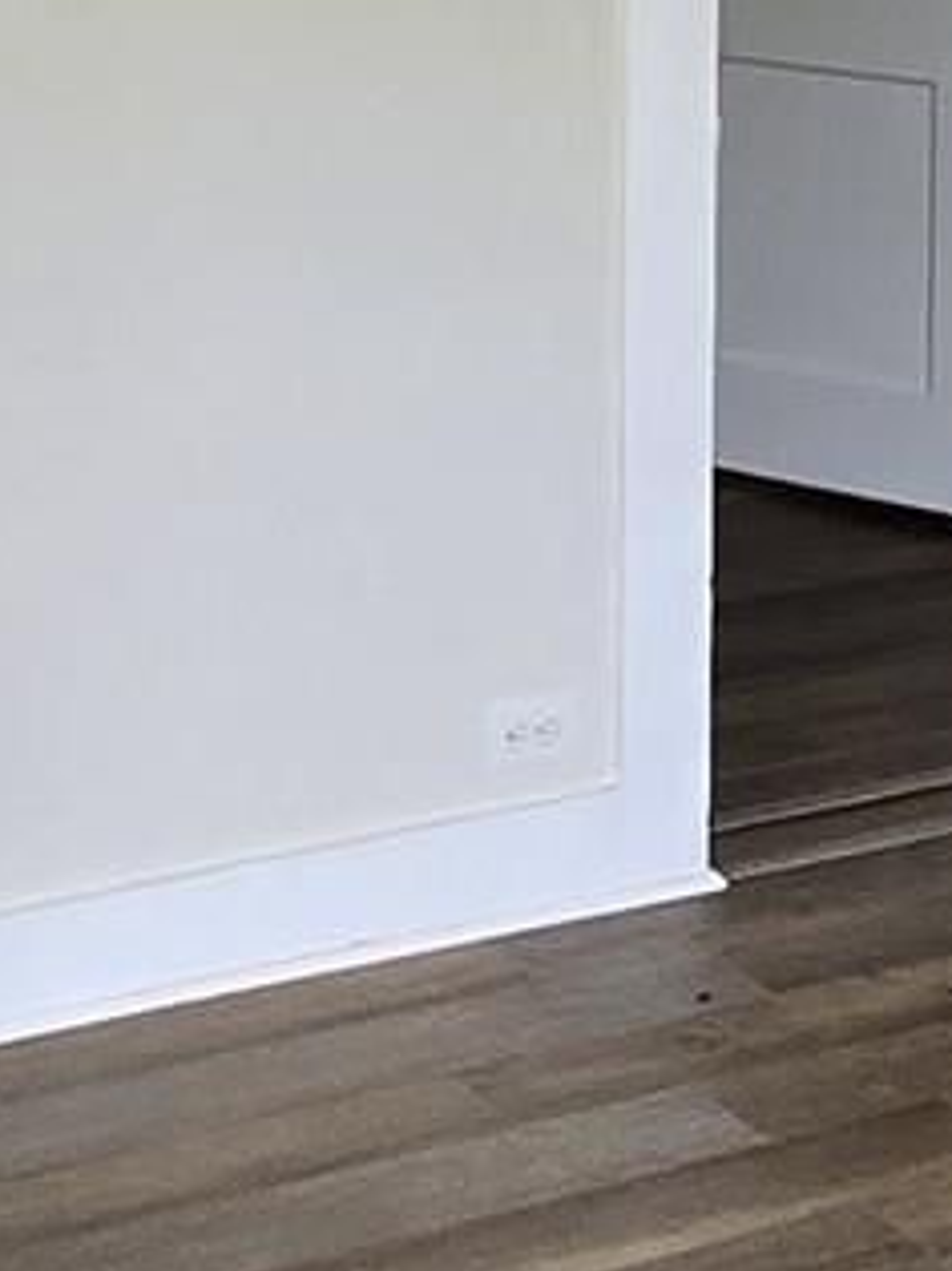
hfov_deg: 15.3
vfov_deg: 20.3
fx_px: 3486
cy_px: 182
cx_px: 948
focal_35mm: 95
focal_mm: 2.2
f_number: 2.2
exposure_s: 1/60
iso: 250
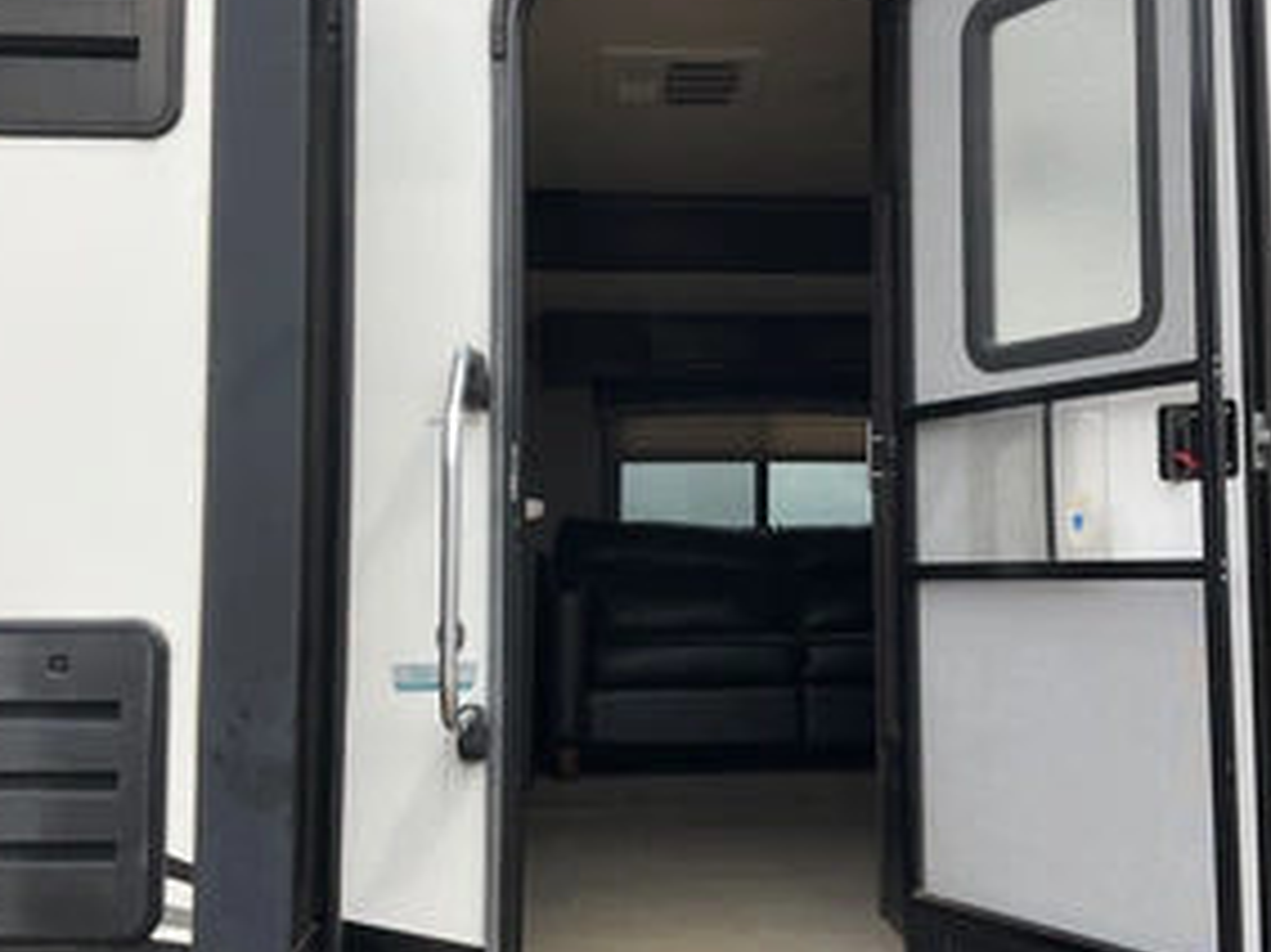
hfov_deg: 45.6
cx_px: 759
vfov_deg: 35.1
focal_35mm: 41
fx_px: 1505
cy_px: 458
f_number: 1.8
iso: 25
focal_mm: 3
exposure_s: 1/728
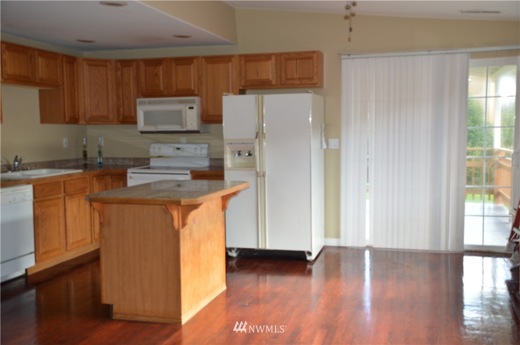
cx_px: 260
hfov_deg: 53.2
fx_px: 519
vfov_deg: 36.8
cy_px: 172
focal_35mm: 36
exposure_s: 1/80
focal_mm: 24
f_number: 4
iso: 400
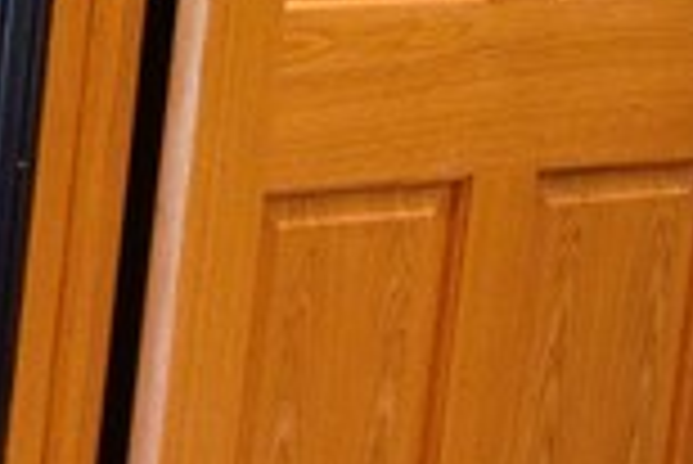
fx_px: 3256
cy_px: 122
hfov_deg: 9.2
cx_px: -1512
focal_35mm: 169
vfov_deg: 8.1
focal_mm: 16
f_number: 4.5
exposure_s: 1/125
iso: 1000
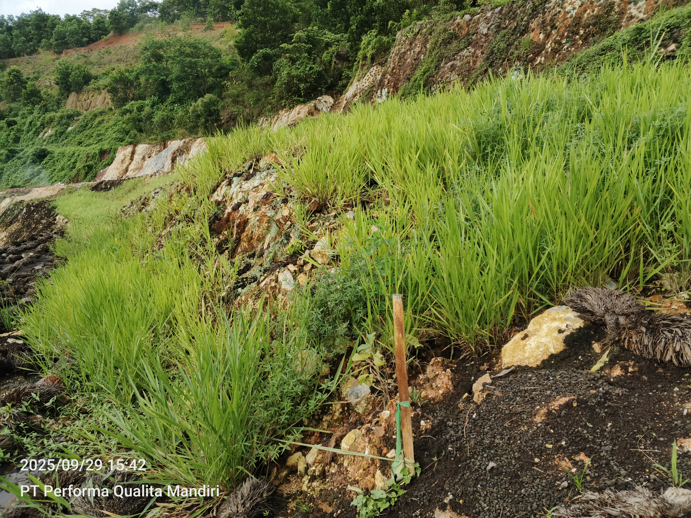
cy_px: 259
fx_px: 539
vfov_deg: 51.4
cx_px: 346
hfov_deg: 65.3
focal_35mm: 27
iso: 50
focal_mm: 4.09
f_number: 1.6
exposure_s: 1/289
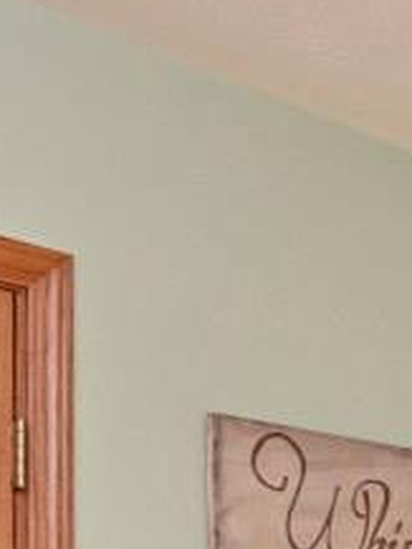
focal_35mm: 93
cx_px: 809
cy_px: 744
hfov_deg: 13.7
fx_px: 1474
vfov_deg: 19.2
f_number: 6.3
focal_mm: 14
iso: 100
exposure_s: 1/160
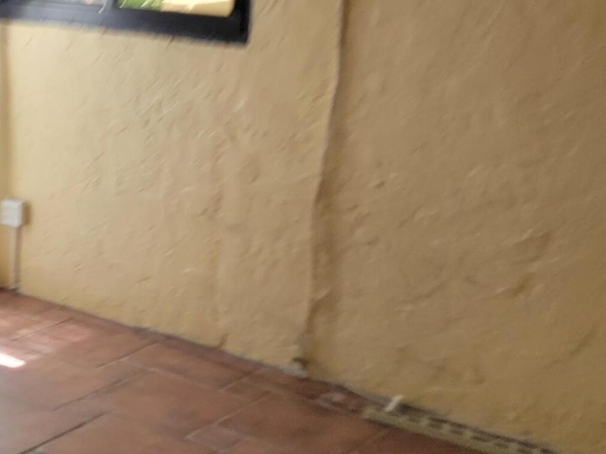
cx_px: -97
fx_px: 1243
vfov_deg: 20.6
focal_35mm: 71
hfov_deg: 25.0
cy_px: 117
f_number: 1.8
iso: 100
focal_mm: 6.7
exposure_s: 1/120
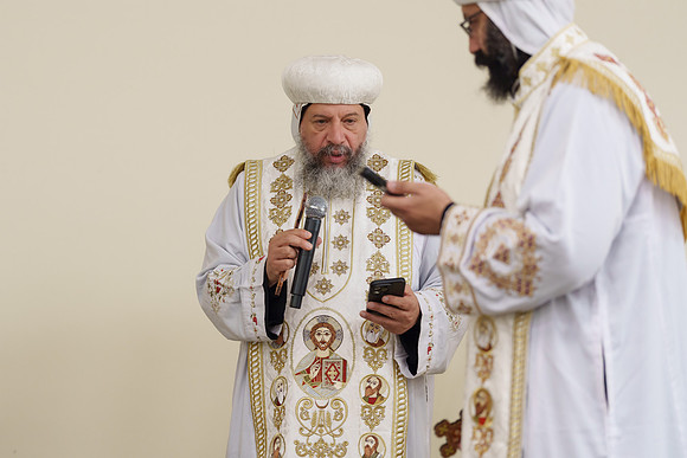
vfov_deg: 11.5
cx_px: 296
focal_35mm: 120
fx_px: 2282
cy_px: 219
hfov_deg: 17.1
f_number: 2.8
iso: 1250
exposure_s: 1/160
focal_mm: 105
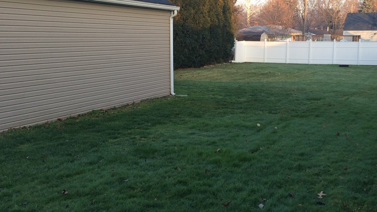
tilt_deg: -7.7
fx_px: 420
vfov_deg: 28.3
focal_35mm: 42
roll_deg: -0.5
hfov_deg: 48.0
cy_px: 94
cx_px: 230
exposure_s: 1/120
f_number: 2.2
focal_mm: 4.15
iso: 32
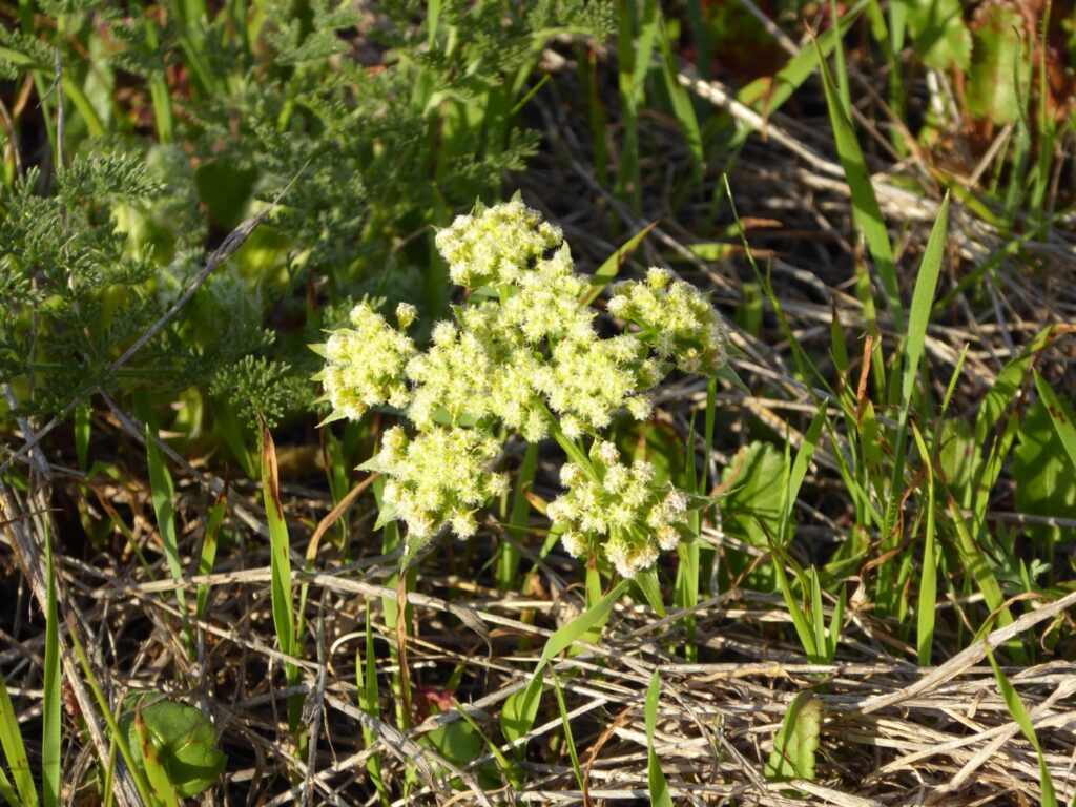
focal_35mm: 200
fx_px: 6217
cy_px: 404
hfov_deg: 9.9
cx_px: 538
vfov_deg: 7.4
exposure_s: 1/125
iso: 80
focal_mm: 35.8
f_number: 5.6
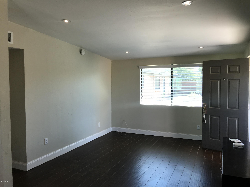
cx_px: 125
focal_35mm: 28
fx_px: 202
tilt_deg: -3.0
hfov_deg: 63.4
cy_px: 94
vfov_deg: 49.7
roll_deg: -0.6
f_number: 1.8
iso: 25
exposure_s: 1/60
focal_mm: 3.99
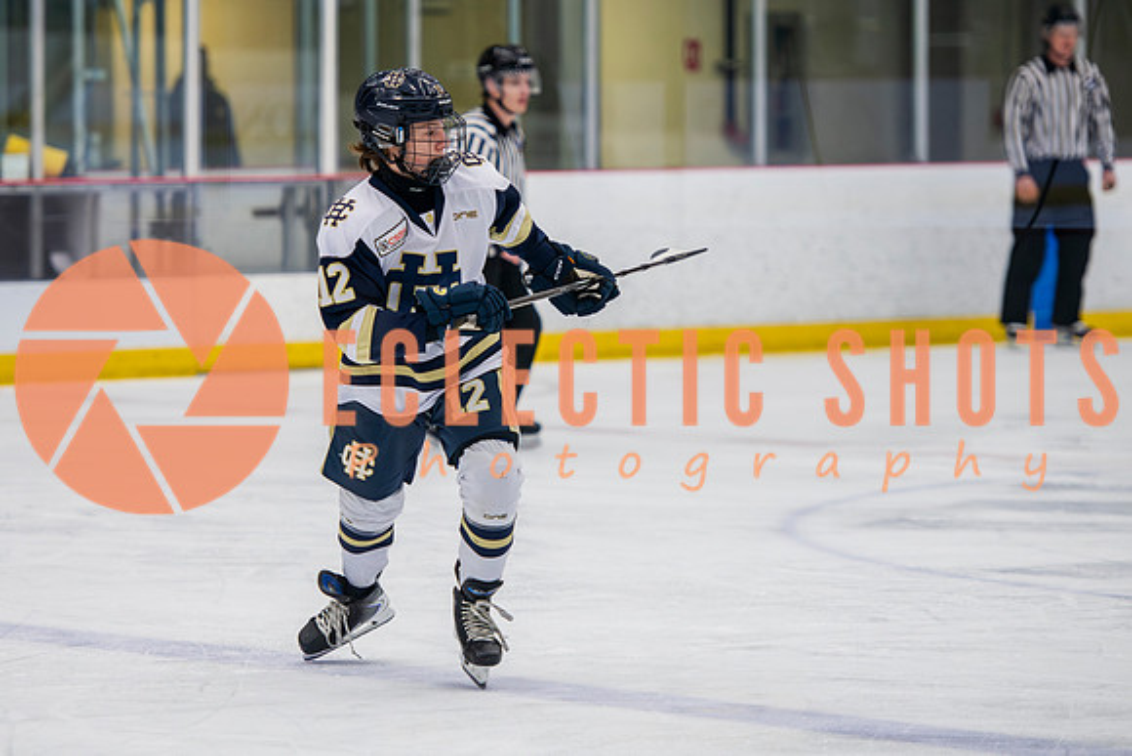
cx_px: 458
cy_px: 340
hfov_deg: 10.2
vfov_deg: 6.8
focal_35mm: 202
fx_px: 6355
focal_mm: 145
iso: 2000
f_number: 3.2
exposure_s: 1/640
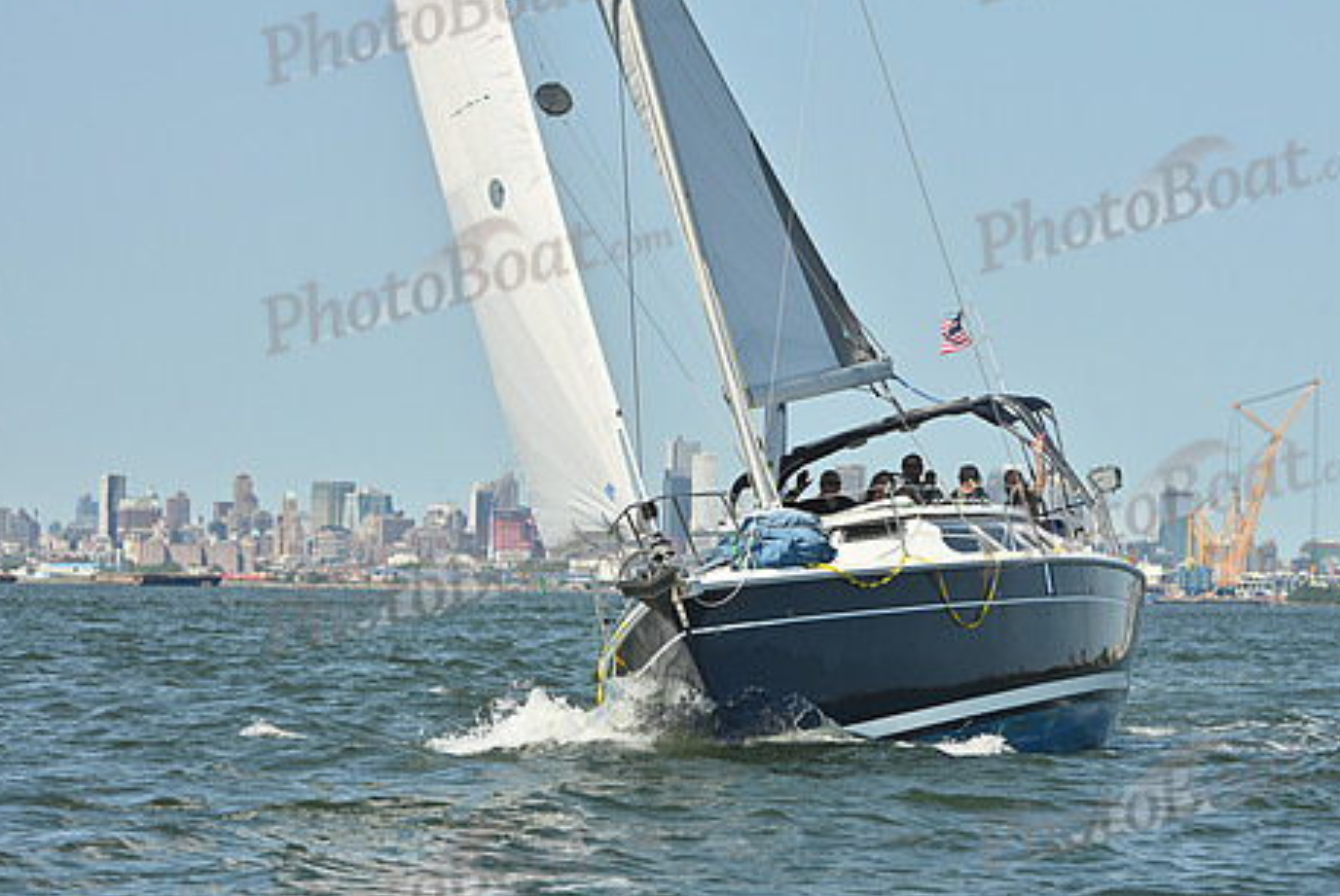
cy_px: 390
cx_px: 826
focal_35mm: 154
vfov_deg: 8.9
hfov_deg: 13.3
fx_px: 5738
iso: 320
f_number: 9
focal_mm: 122
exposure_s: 1/1250
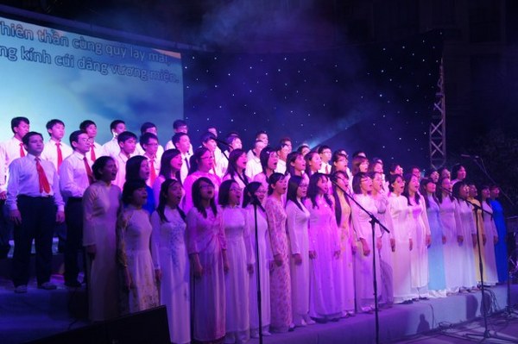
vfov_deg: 34.2
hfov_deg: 49.6
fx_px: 561
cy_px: 172
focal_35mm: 39
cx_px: 259
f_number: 4
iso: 400
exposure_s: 1/40
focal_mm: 26
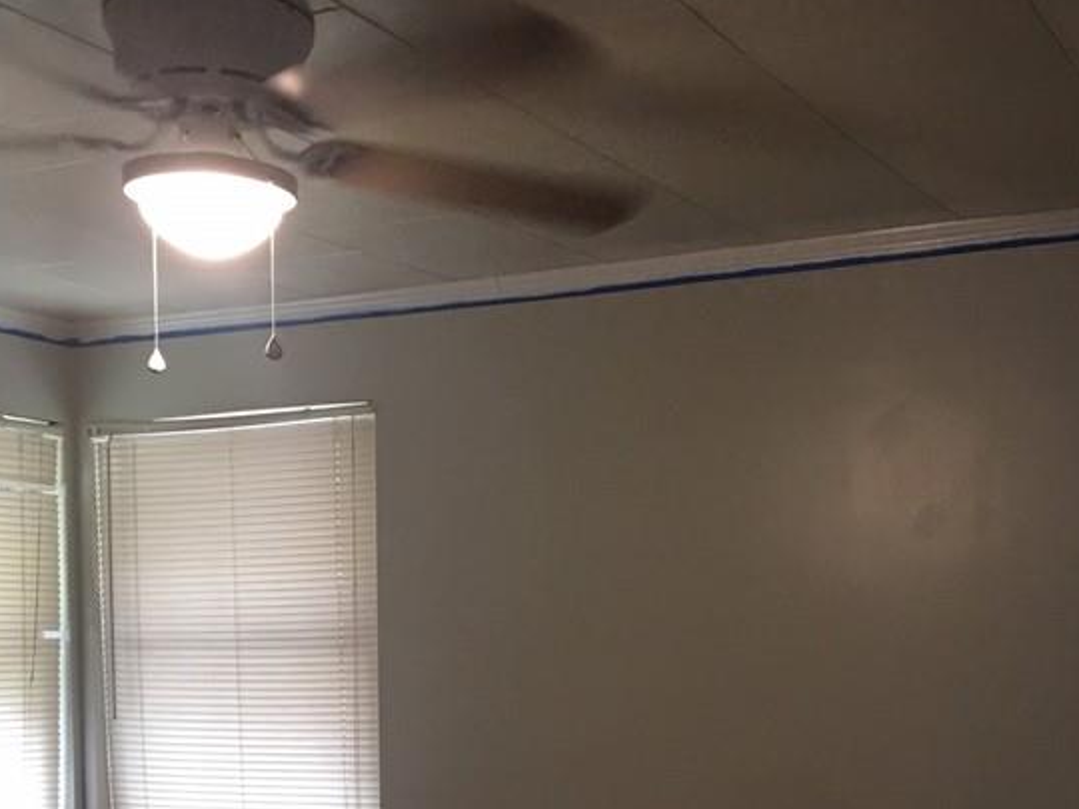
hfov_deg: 34.9
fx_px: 1714
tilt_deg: -3.3
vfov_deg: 25.6
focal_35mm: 55
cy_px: 751
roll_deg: +0.6
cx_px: 585
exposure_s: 1/15
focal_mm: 4.15
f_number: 2.2
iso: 80
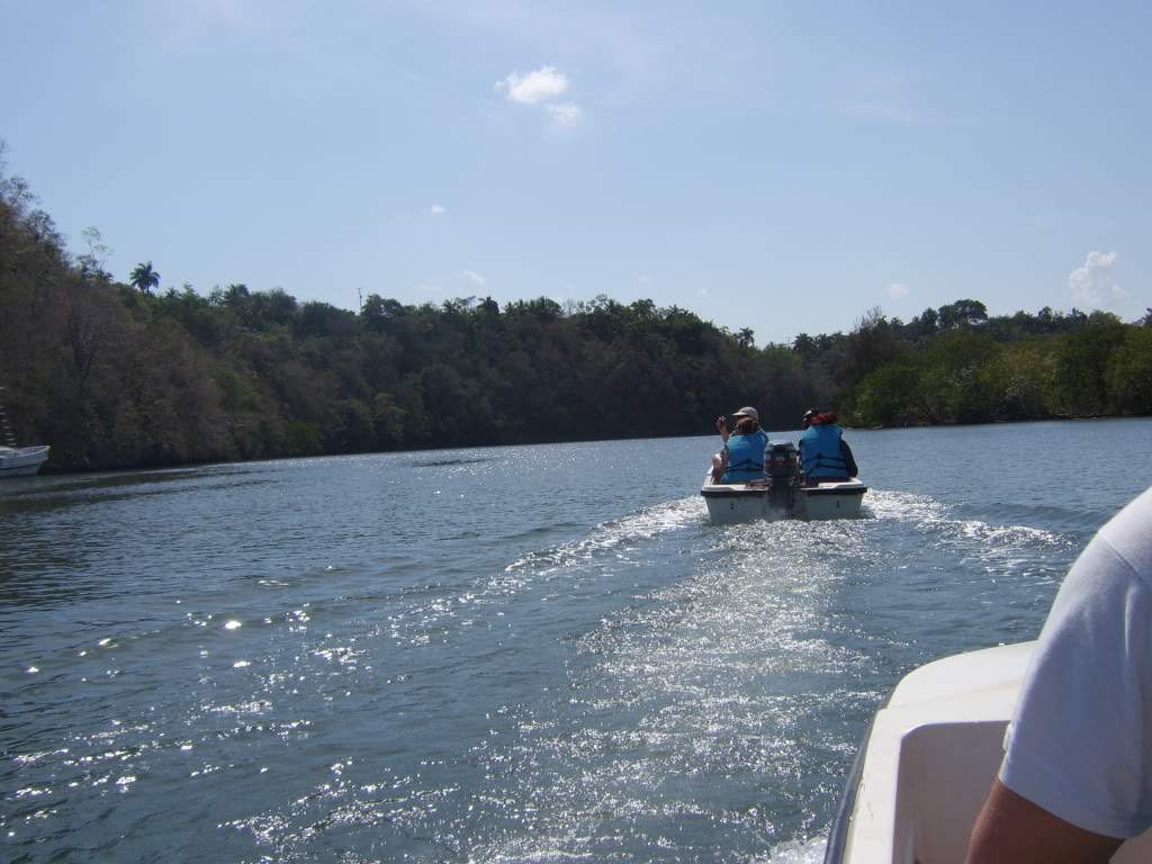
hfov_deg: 58.4
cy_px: 432
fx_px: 1032
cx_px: 576
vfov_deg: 45.4
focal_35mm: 31
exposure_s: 1/420
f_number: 6.7
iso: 50
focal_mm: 8.13
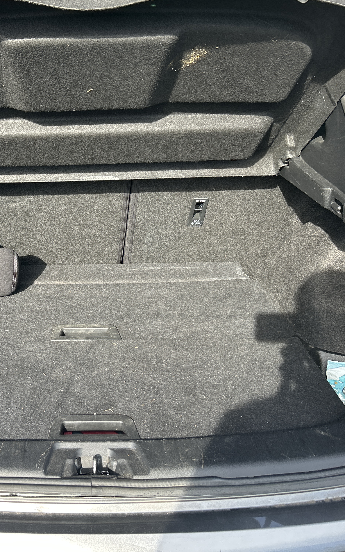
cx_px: 52
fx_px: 557
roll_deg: +0.7
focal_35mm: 37
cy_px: 275
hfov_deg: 33.1
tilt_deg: -26.6
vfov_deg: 52.7
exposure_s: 1/387
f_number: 1.5
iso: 50
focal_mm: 5.7
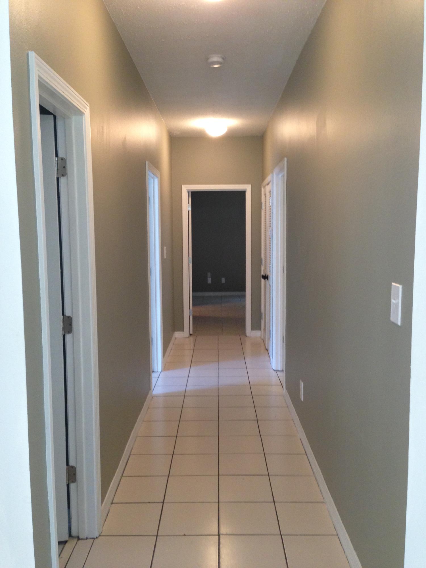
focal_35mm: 33
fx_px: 541
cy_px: 284
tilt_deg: -3.5
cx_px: 213
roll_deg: +0.5
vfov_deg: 55.4
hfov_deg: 42.9
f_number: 2.4
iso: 160
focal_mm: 4.12
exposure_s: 1/20
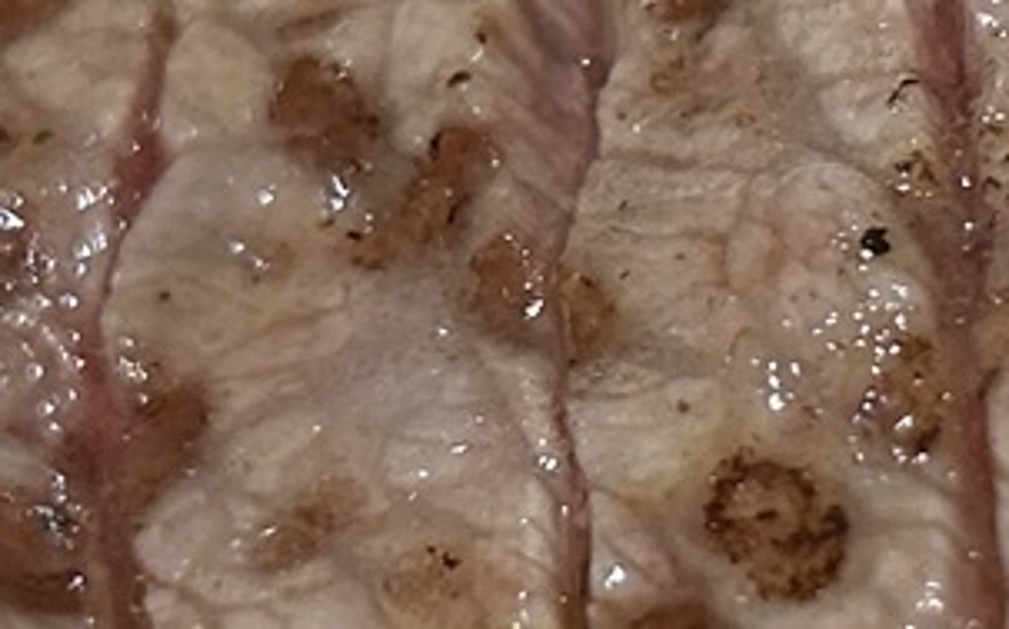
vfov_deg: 7.2
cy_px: 366
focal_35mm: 182
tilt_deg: -53.7
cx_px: 729
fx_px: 5002
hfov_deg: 11.5
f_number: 1.5
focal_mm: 5.7
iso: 250
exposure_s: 1/50
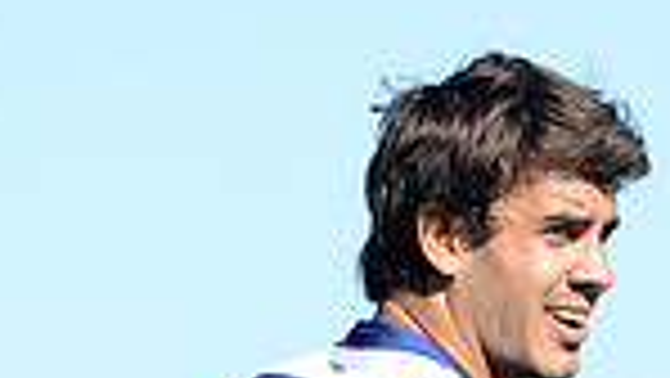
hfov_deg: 2.2
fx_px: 17402
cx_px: 337
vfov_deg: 1.2
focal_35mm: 979
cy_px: 812
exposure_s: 1/800
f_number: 5.3
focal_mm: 240
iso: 320
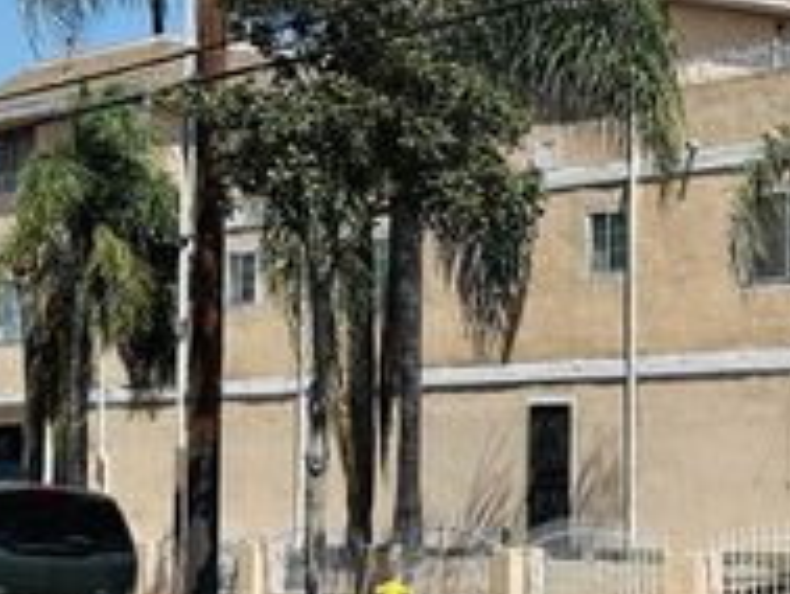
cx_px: 861
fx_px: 2900
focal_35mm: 127
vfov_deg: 11.7
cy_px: 241
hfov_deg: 15.1
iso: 64
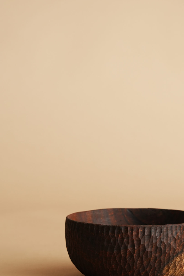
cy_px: 162
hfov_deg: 13.0
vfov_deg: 19.4
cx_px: 135
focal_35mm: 105
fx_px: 805
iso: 1000
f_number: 8
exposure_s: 1/100
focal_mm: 70
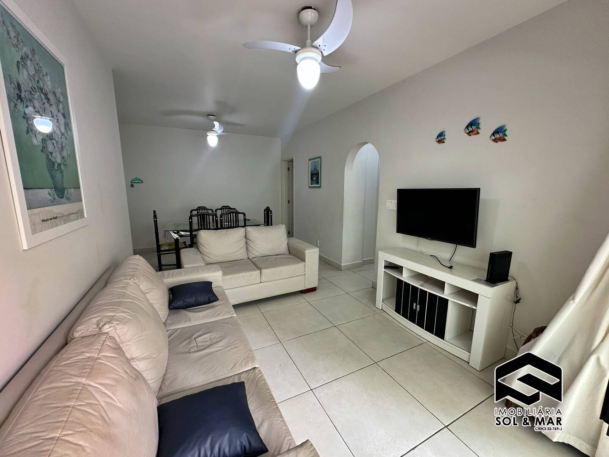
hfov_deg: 102.1
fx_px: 246
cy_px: 228
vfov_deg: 85.7
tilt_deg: -9.4
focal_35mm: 14
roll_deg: -0.5
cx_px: 304
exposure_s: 1/120
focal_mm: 2.22
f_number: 2.2
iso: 200
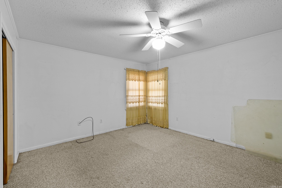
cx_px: 141
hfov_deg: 100.4
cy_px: 94
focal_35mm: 15
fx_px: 117
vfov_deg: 77.3
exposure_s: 6.5
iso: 400
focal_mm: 10
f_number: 8
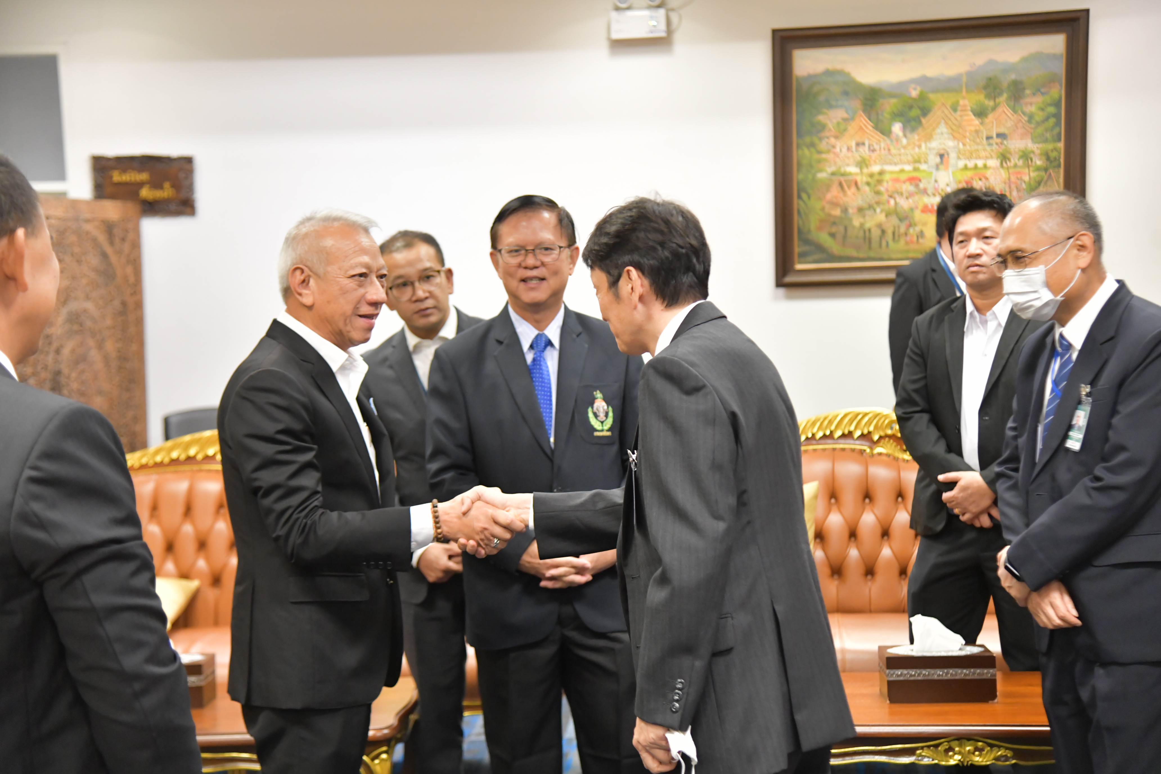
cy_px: 387
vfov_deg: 21.9
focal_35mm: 62
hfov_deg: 32.4
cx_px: 580
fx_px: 1999
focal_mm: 62
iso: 3200
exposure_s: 1/100
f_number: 4
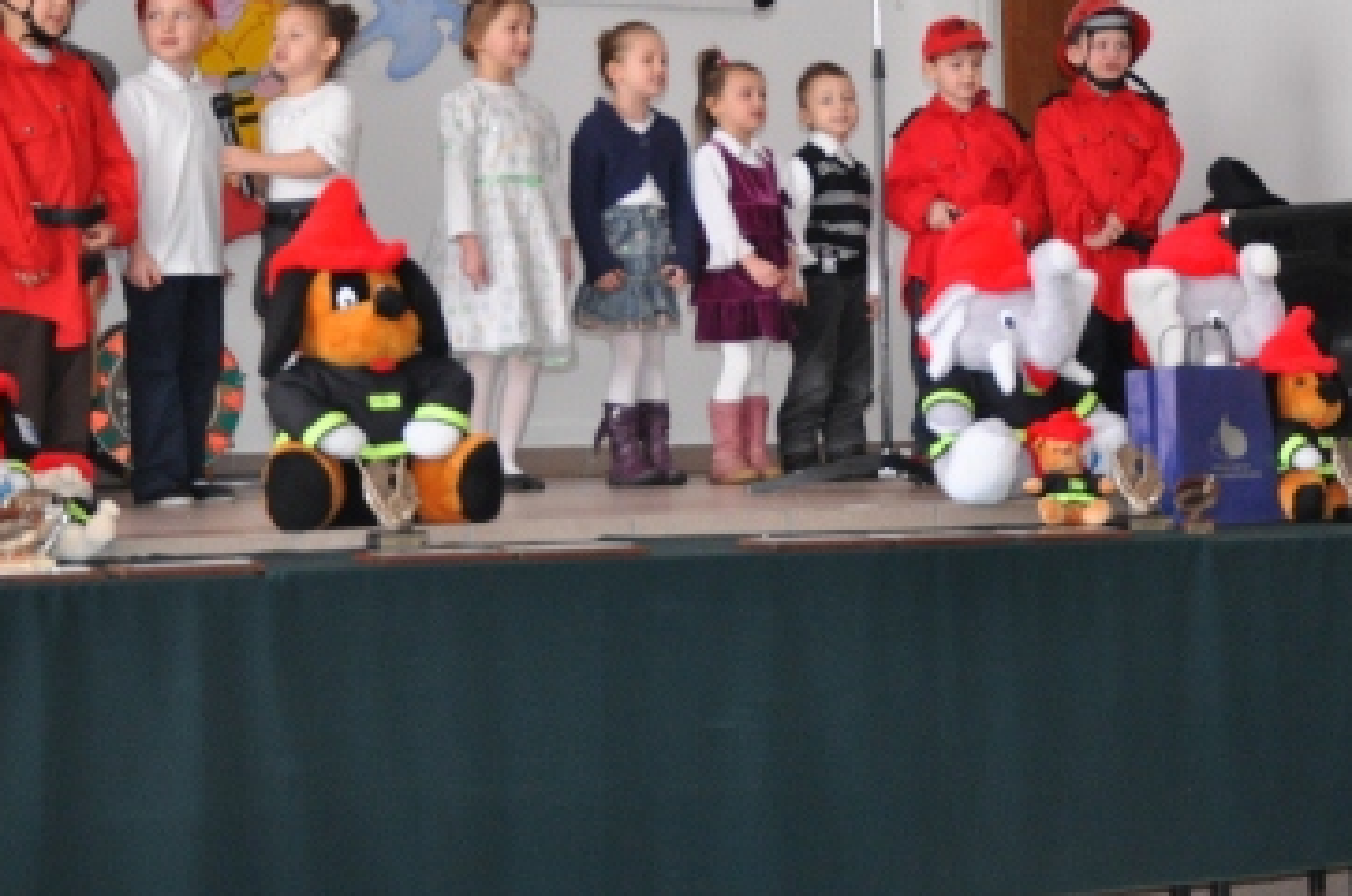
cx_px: 691
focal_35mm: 69
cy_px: 248
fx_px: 2587
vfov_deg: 19.5
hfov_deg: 29.3
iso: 800
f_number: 4
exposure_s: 1/60
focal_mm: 26
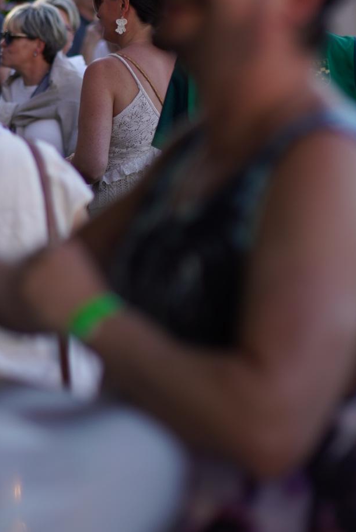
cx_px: 99
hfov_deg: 6.1
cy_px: 65
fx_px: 3343
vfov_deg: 9.1
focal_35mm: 226
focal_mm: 85
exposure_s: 1/800
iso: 100
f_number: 2
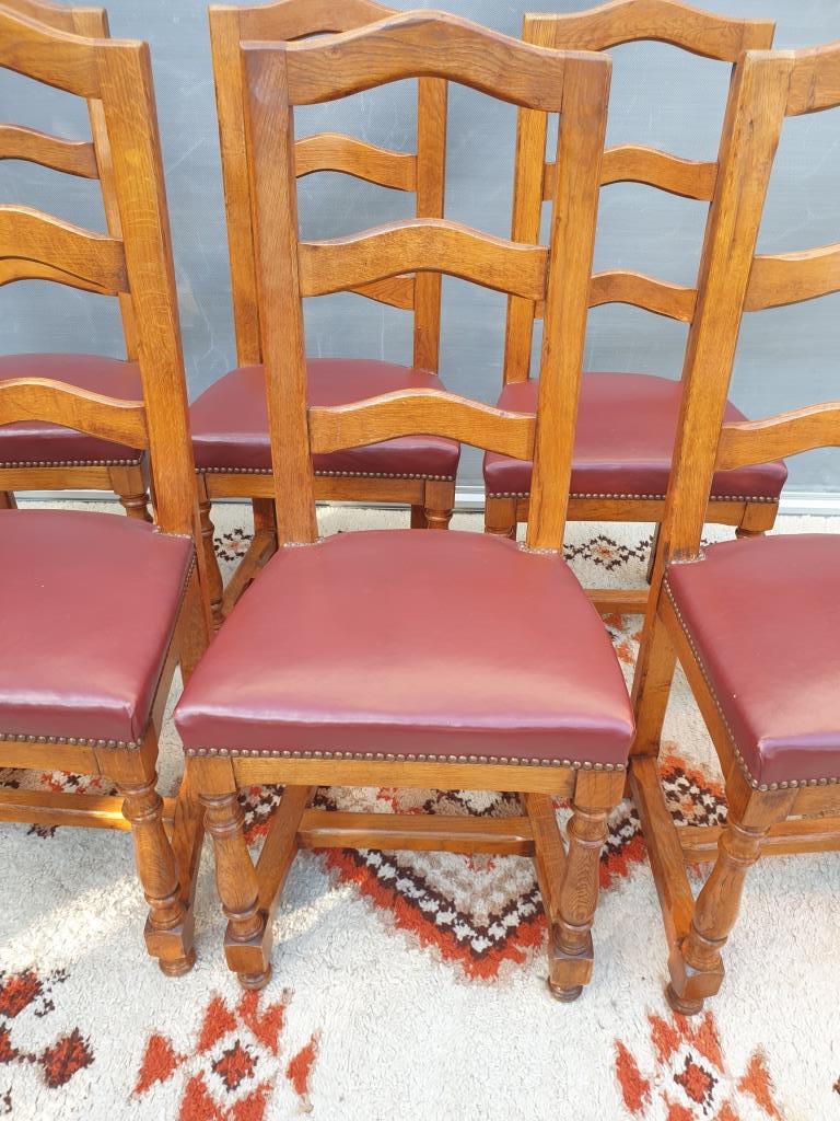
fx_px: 841
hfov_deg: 53.1
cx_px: 420
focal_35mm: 26
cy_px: 560
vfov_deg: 67.3
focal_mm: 4.3
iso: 50
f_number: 2.4
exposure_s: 1/50
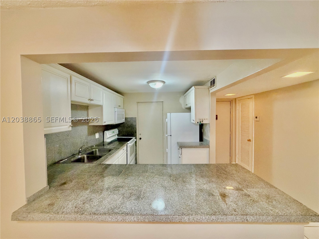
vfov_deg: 85.7
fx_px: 129
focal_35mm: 14
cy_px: 120
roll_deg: +0.9
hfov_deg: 102.1
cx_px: 160
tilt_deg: -3.2
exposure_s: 1/60
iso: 500
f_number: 2.2
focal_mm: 2.22
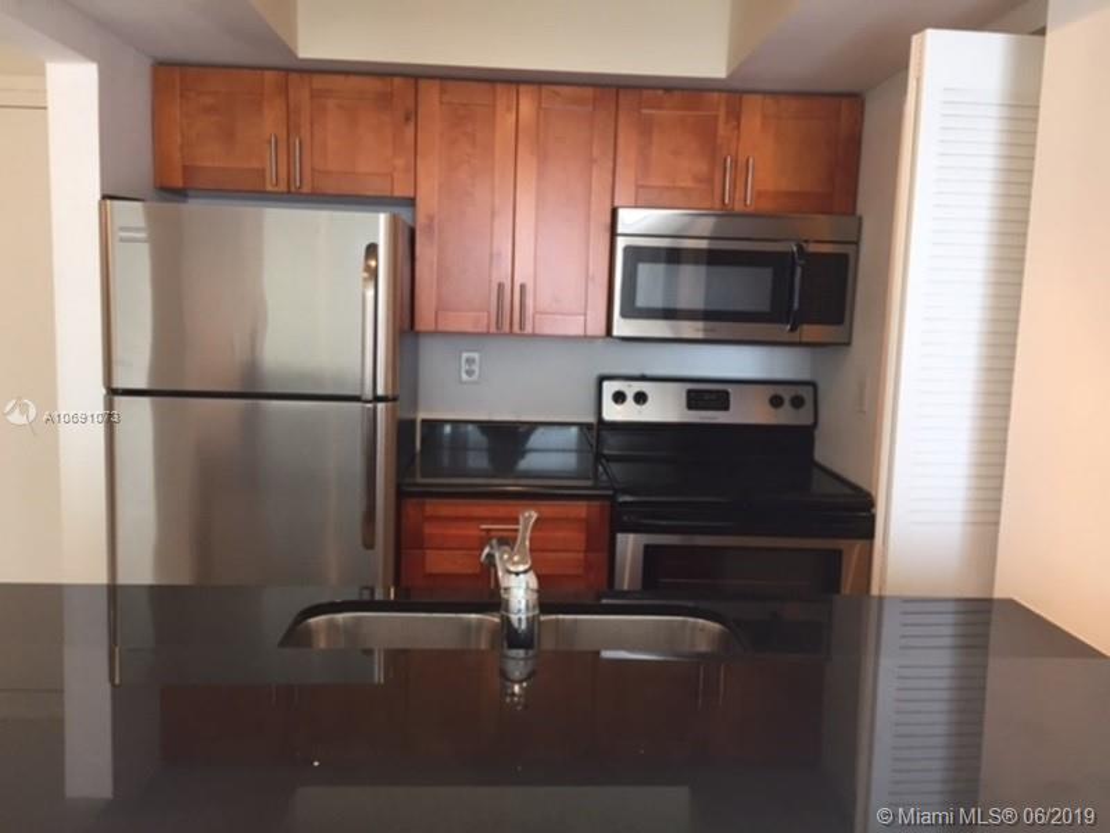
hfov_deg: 61.7
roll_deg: -2.6
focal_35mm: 29
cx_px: 555
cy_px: 416
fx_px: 930
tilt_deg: -5.6
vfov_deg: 48.2
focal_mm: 4.15
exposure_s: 1/30
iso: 40
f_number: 2.2
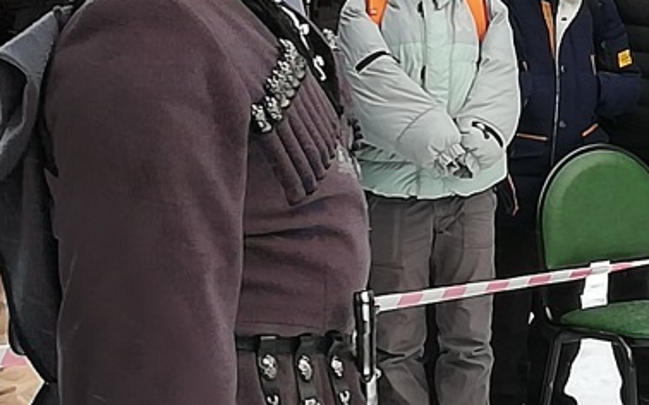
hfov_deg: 10.5
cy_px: 115
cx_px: 678
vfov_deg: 6.6
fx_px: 3501
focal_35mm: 198
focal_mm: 3.81
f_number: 2.2
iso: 50
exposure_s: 1/202
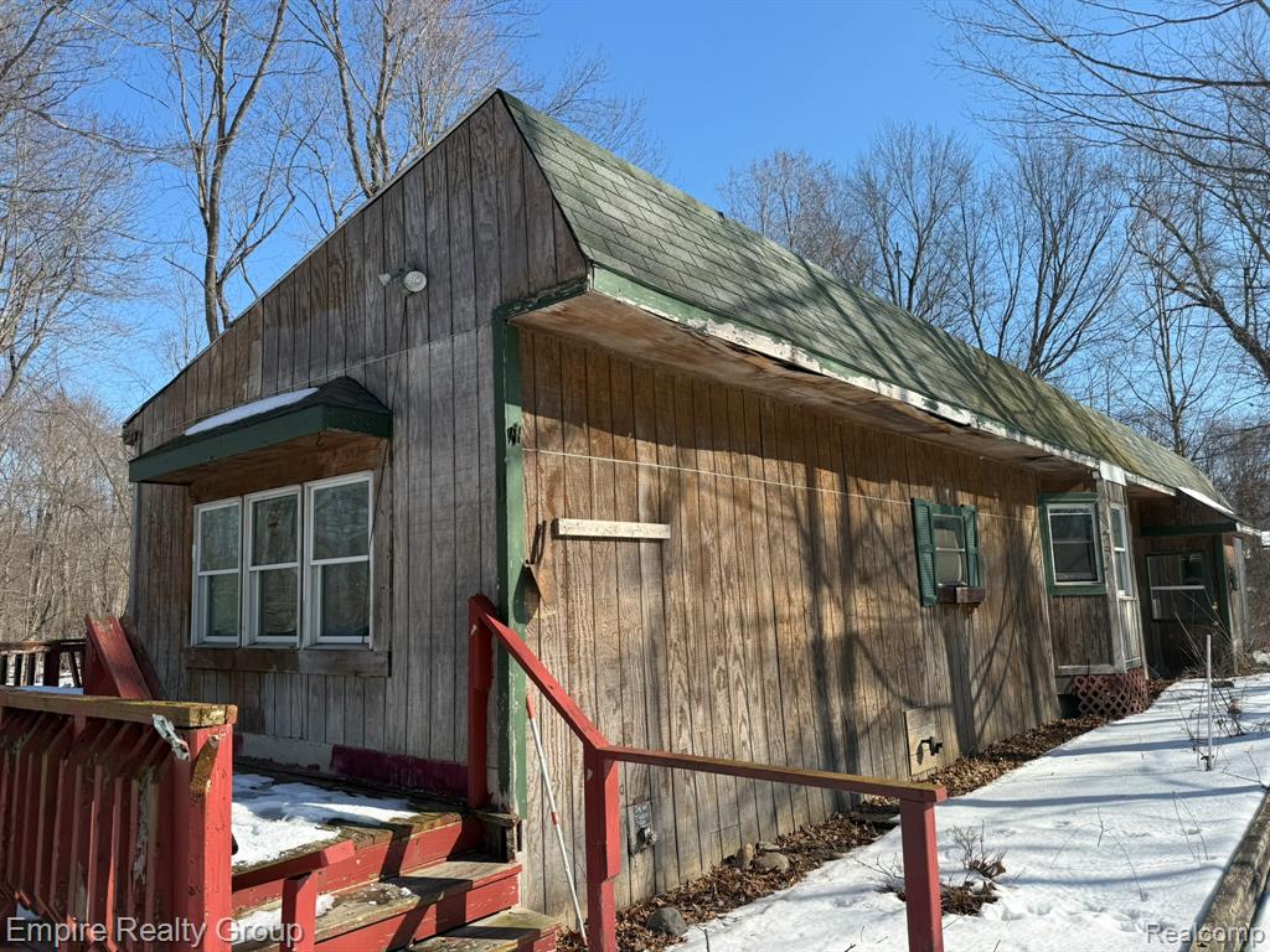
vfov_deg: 56.8
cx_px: 635
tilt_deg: +5.8
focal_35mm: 24
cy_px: 476
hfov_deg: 71.6
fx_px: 881
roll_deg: +2.7
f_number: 1.78
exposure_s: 1/3279
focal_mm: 6.76
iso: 80
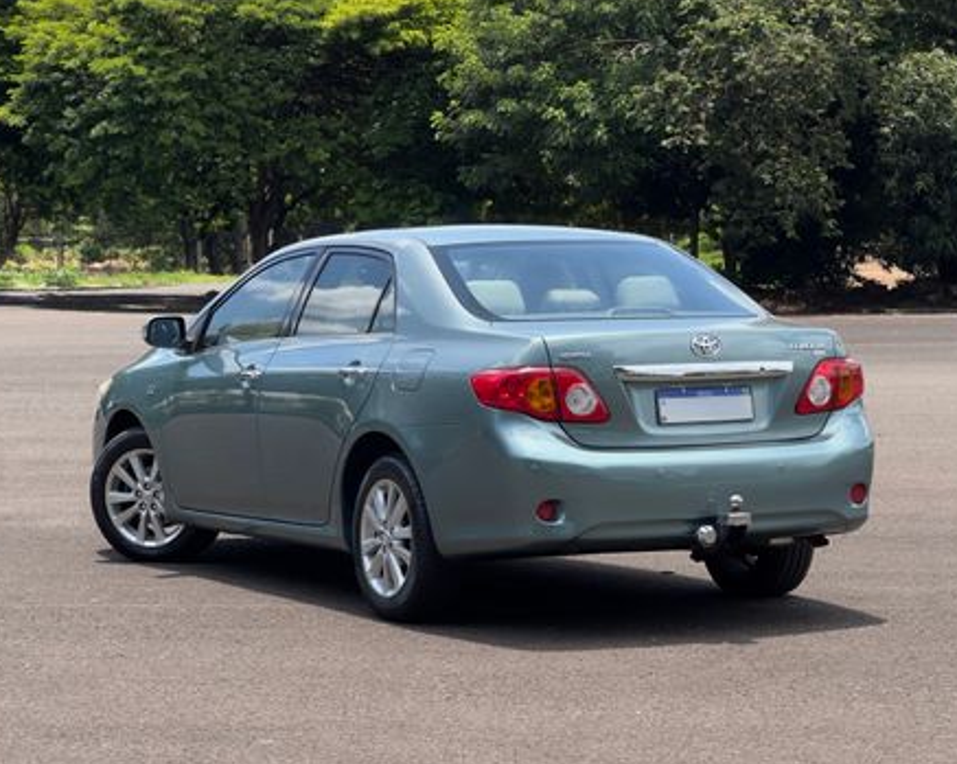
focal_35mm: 81
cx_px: 484
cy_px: 381
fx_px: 2293
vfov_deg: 18.9
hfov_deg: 23.6
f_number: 2.8
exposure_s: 1/442
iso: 25
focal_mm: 9
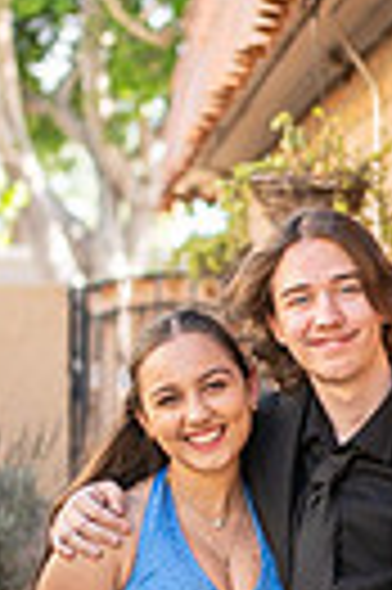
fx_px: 1965
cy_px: 464
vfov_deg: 17.0
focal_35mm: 120
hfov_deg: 11.4
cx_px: 295
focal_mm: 35
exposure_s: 1/3200
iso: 400
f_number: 1.4
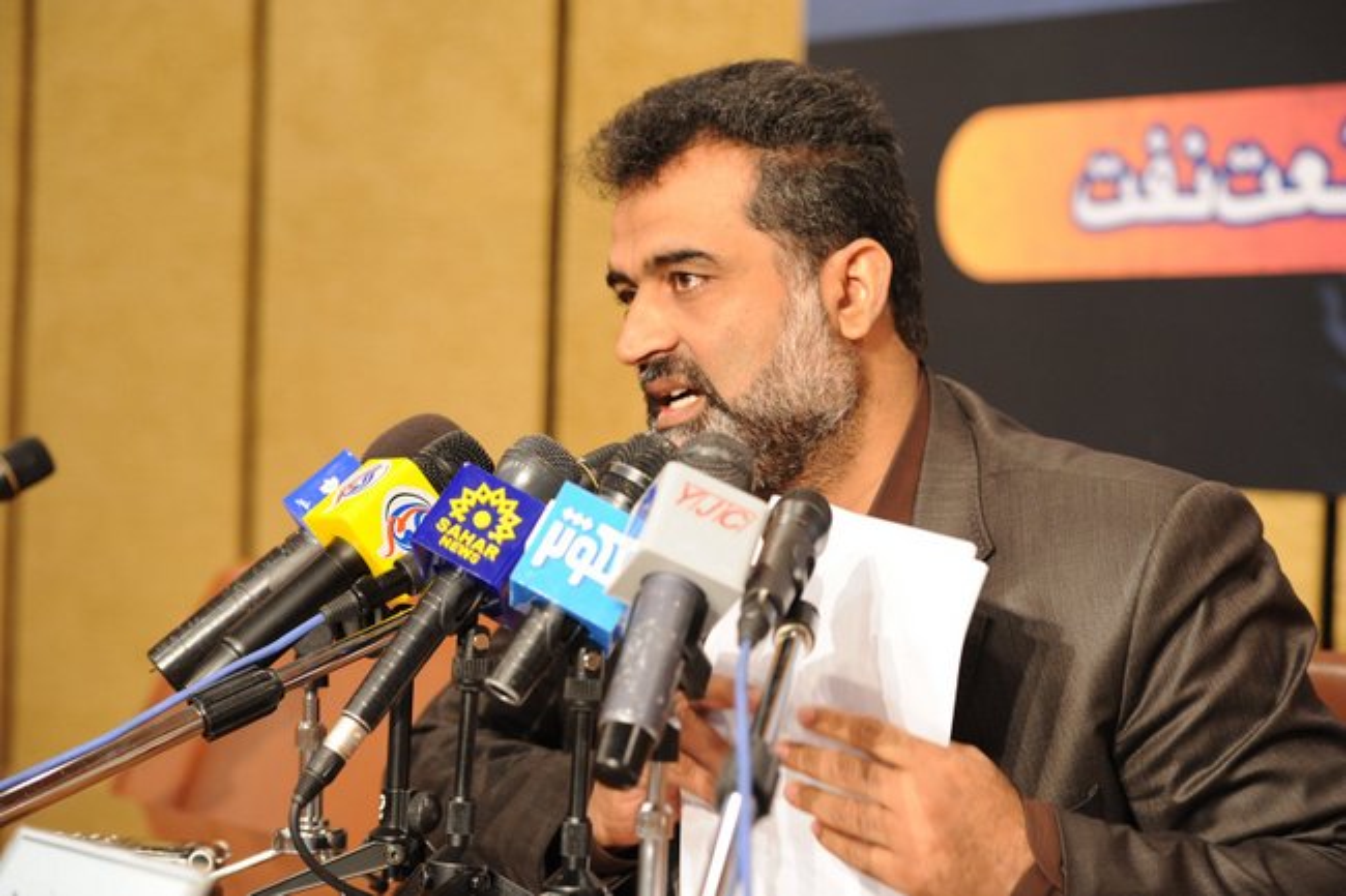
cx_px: 673
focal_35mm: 105
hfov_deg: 19.5
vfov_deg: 13.0
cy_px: 448
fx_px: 3925
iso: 2500
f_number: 3.5
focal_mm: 105
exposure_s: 1/80
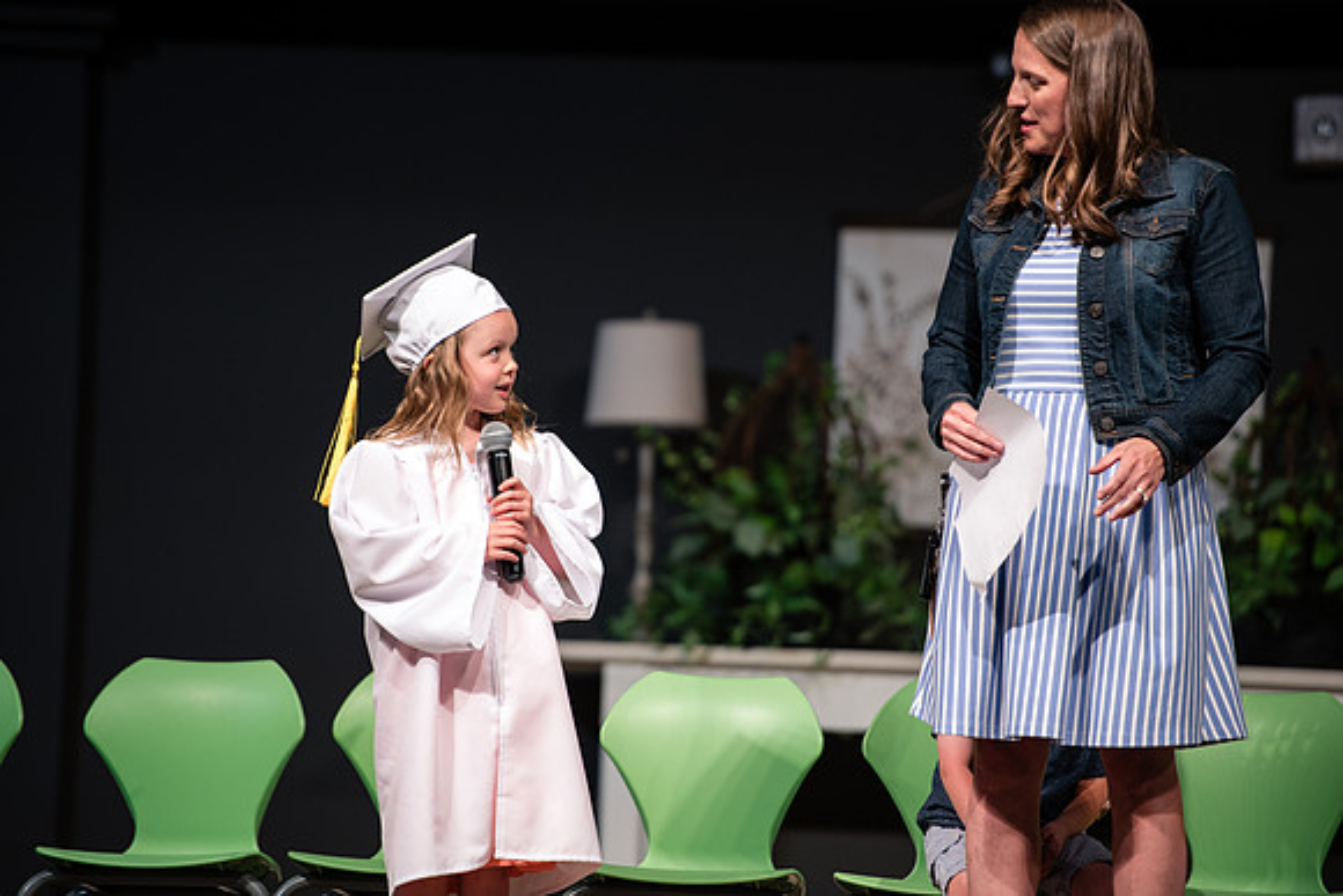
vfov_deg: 6.9
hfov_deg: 10.3
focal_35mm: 200
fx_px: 7463
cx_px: 672
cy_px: 448
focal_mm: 200
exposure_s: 1/250
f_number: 2.8
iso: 500
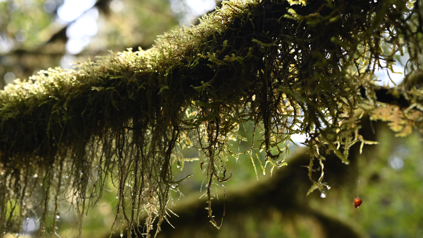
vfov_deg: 22.6
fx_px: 594
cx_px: 209
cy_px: 132
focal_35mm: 53
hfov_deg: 39.2
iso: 320
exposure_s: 1/250
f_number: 4
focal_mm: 50
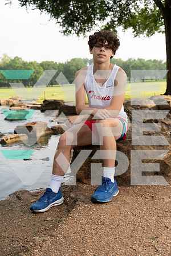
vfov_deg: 46.4
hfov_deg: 31.9
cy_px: 128
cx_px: 86
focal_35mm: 42
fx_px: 299
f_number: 4
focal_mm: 42
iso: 100
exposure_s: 1/250
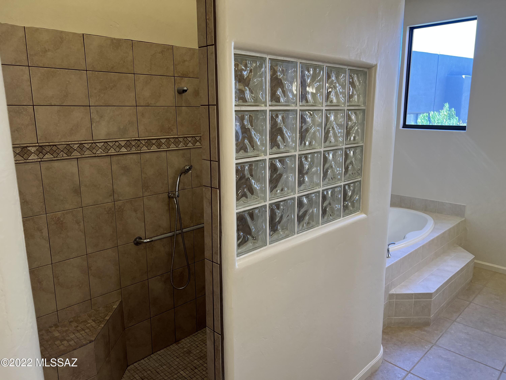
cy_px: 190
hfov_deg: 67.3
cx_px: 253
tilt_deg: -11.8
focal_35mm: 26
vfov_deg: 53.1
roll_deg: +1.2
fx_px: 380
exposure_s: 1/120
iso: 125
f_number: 1.5
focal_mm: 5.7
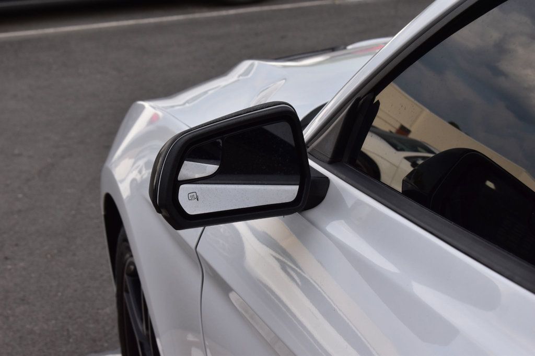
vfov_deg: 16.5
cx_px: 268
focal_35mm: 82
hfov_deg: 24.6
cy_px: 178
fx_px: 1226
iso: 400
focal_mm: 55
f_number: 10
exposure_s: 1/320
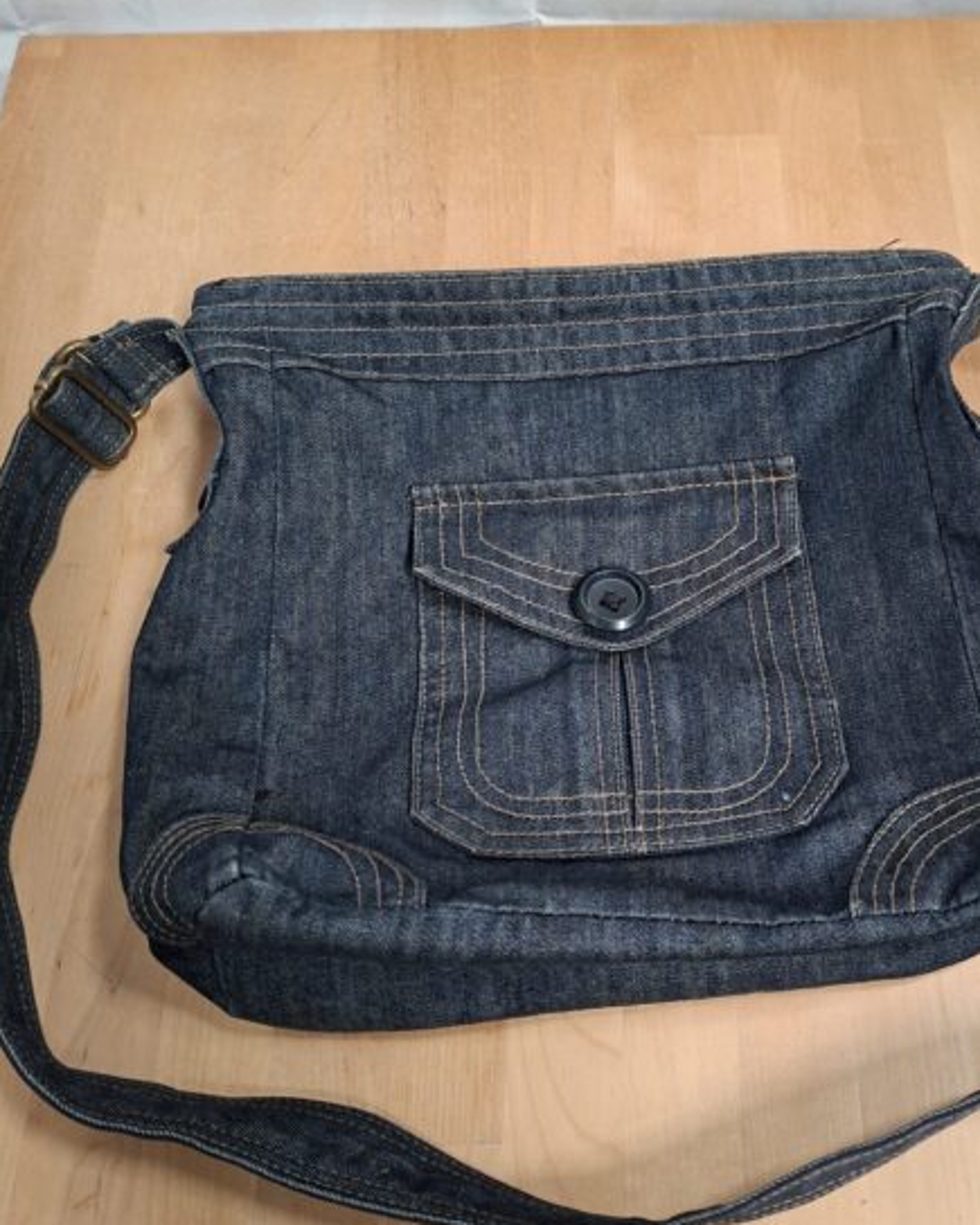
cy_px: 633
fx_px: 1197
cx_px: 674
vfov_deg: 54.2
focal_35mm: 33
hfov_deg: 43.7
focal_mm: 5.54
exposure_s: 1/33
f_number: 1.8
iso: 320
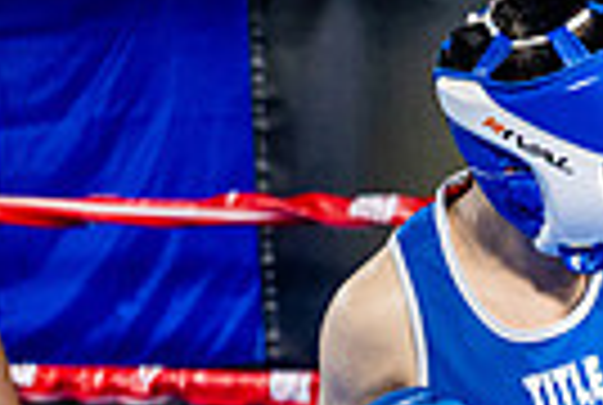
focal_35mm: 216
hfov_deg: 8.8
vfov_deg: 6.3
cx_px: 1296
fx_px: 3626
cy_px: 718
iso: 4000
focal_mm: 50
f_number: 2
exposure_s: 1/800
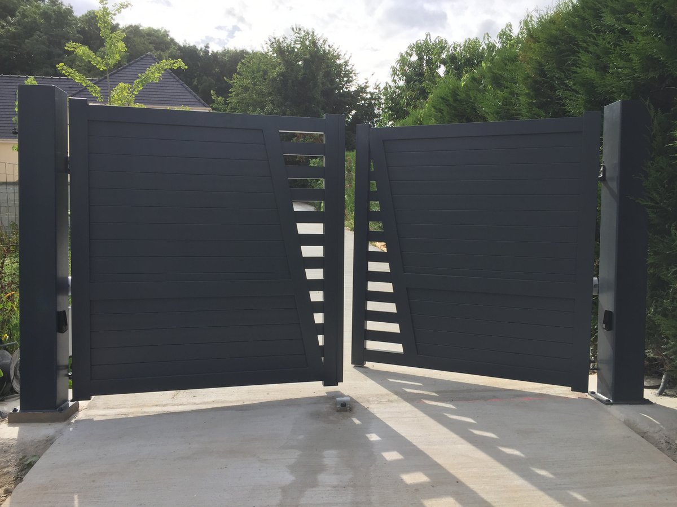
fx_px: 567
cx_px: 338
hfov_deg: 61.7
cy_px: 254
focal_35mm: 29
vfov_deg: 48.2
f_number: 2.2
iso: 32
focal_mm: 4.15
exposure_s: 1/1041
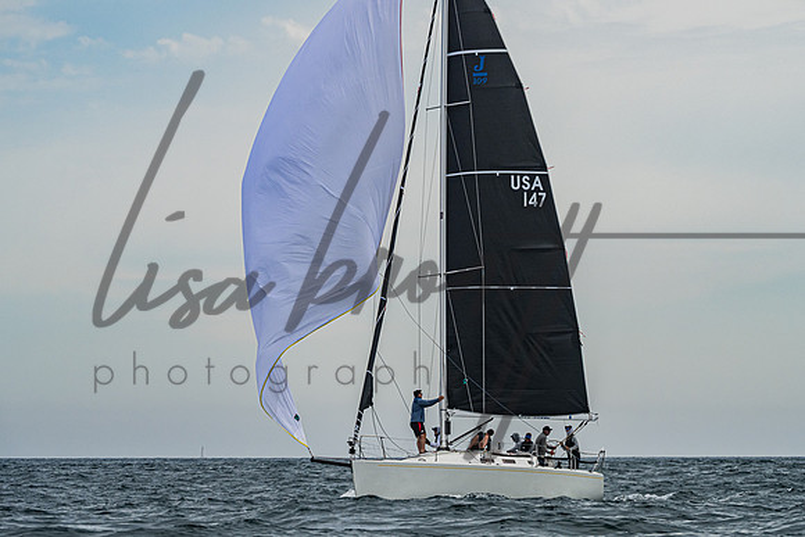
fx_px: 4375
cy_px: 254
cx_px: 469
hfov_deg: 10.5
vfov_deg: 7.0
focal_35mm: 196
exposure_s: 1/2500
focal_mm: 145
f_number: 8
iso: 400
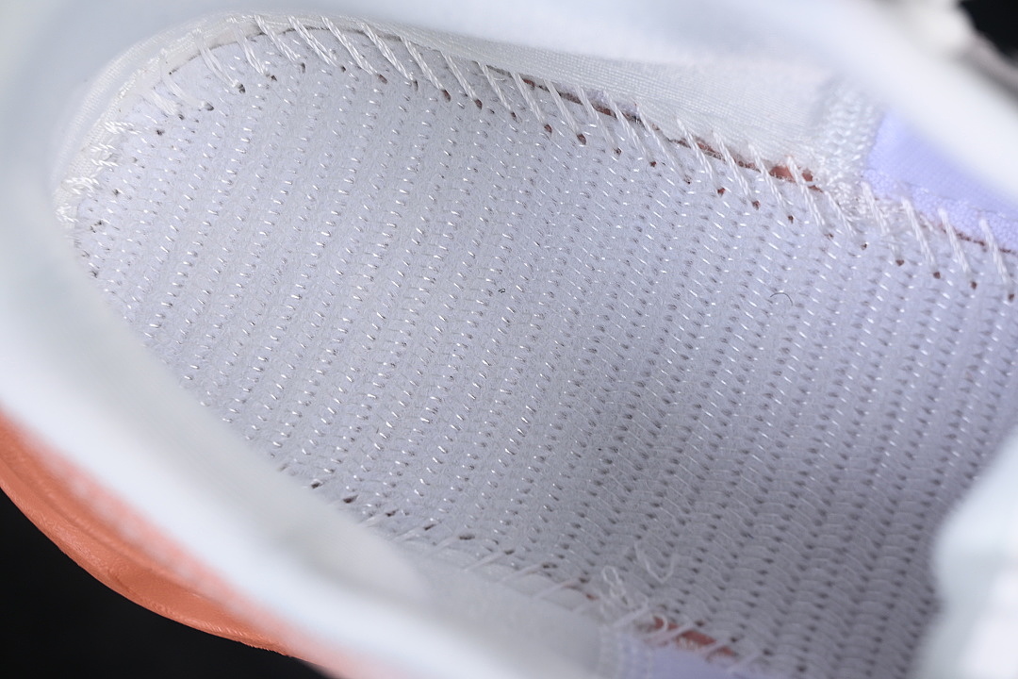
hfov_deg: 27.0
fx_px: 2121
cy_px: 340
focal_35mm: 75
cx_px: 509
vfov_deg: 18.2
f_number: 7.1
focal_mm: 50
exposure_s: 1/80
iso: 160
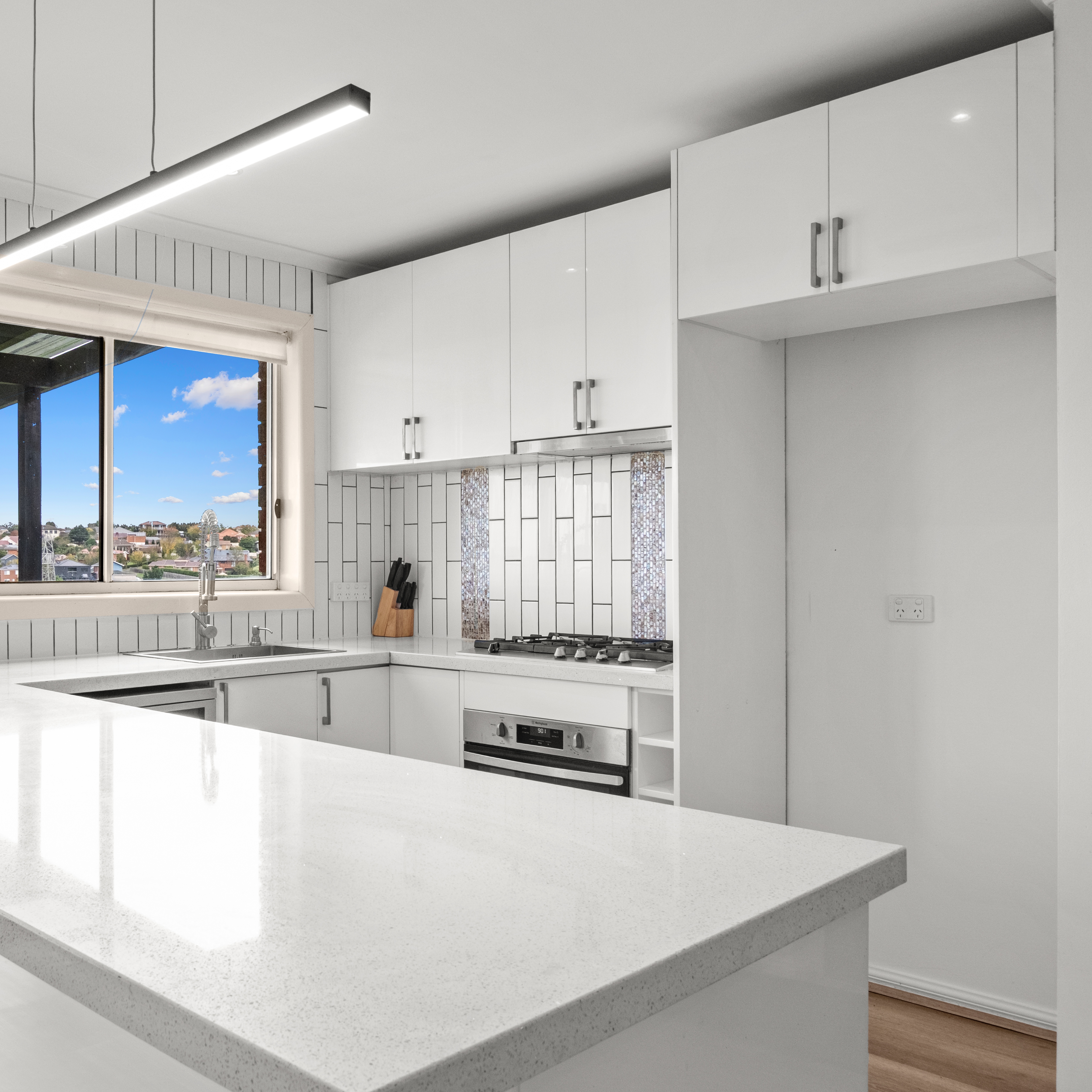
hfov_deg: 52.8
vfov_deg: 54.0
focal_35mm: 30
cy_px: 557
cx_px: 346
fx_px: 1071
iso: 320
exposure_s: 1/10
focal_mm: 15
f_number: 8
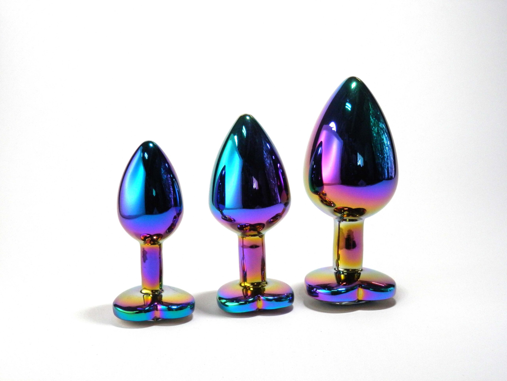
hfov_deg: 35.5
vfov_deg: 27.0
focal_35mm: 54
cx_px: 254
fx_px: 791
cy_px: 190
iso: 160
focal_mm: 9.8
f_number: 4.1
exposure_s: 1/100
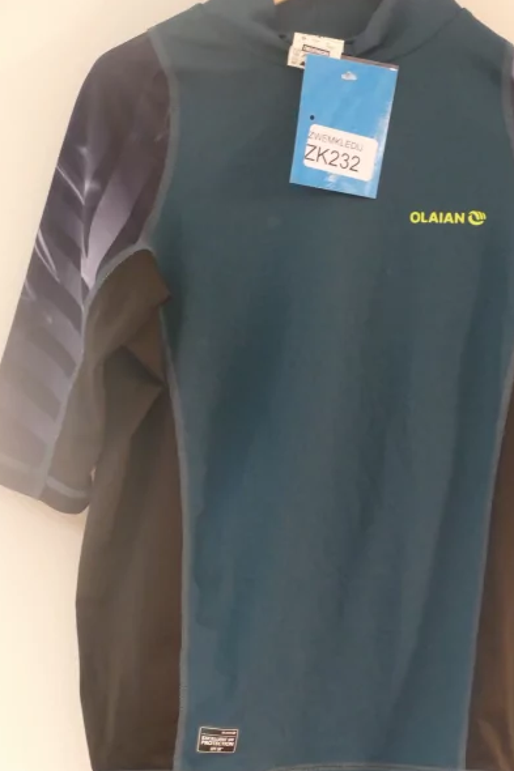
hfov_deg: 9.7
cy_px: 497
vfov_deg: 14.5
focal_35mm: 141
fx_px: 3021
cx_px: 292
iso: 1600
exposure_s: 1/40
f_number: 3.8
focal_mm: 37.79
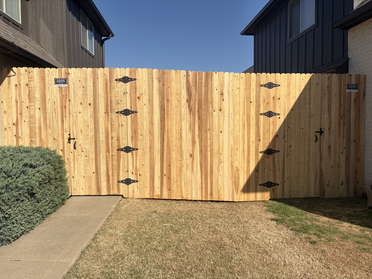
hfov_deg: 67.3
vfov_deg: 53.1
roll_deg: -0.2
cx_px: 186
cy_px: 140
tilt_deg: -2.7
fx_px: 279
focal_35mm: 26
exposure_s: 1/3831
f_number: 1.6
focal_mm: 5.96
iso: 64
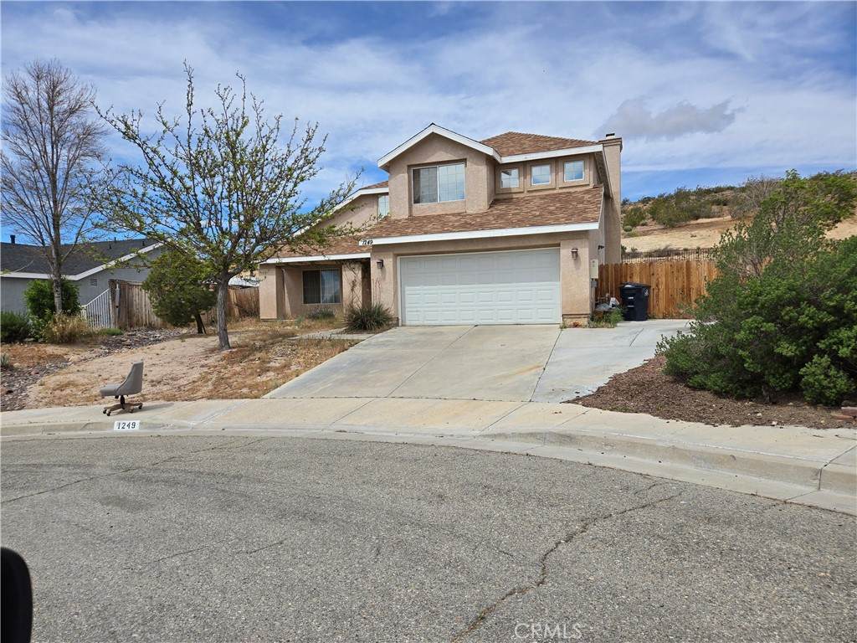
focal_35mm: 23
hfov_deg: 73.9
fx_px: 569
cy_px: 322
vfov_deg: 58.9
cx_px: 428
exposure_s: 1/3084
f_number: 1.8
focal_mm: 5.4
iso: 25
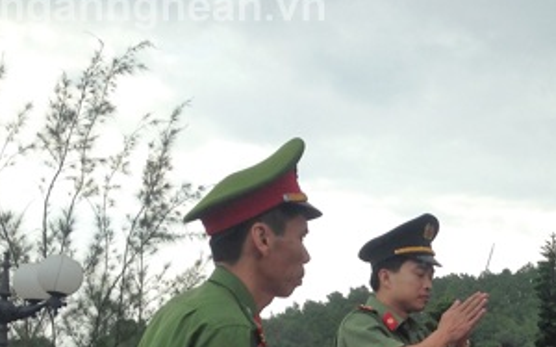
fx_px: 1060
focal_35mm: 70
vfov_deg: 17.9
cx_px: 484
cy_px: 379
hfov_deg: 28.4
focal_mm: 4.12
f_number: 2.4
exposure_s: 1/1043
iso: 50
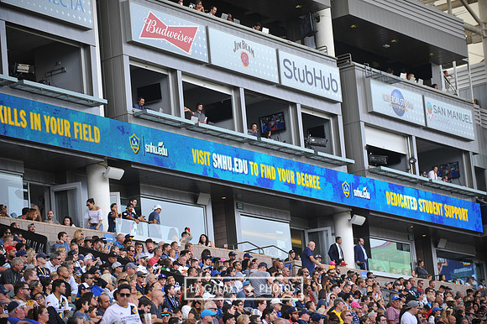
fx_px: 1690
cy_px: 162
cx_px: 244
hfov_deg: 16.4
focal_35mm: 125
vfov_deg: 11.0
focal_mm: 125
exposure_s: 1/1250
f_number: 2.8
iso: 500
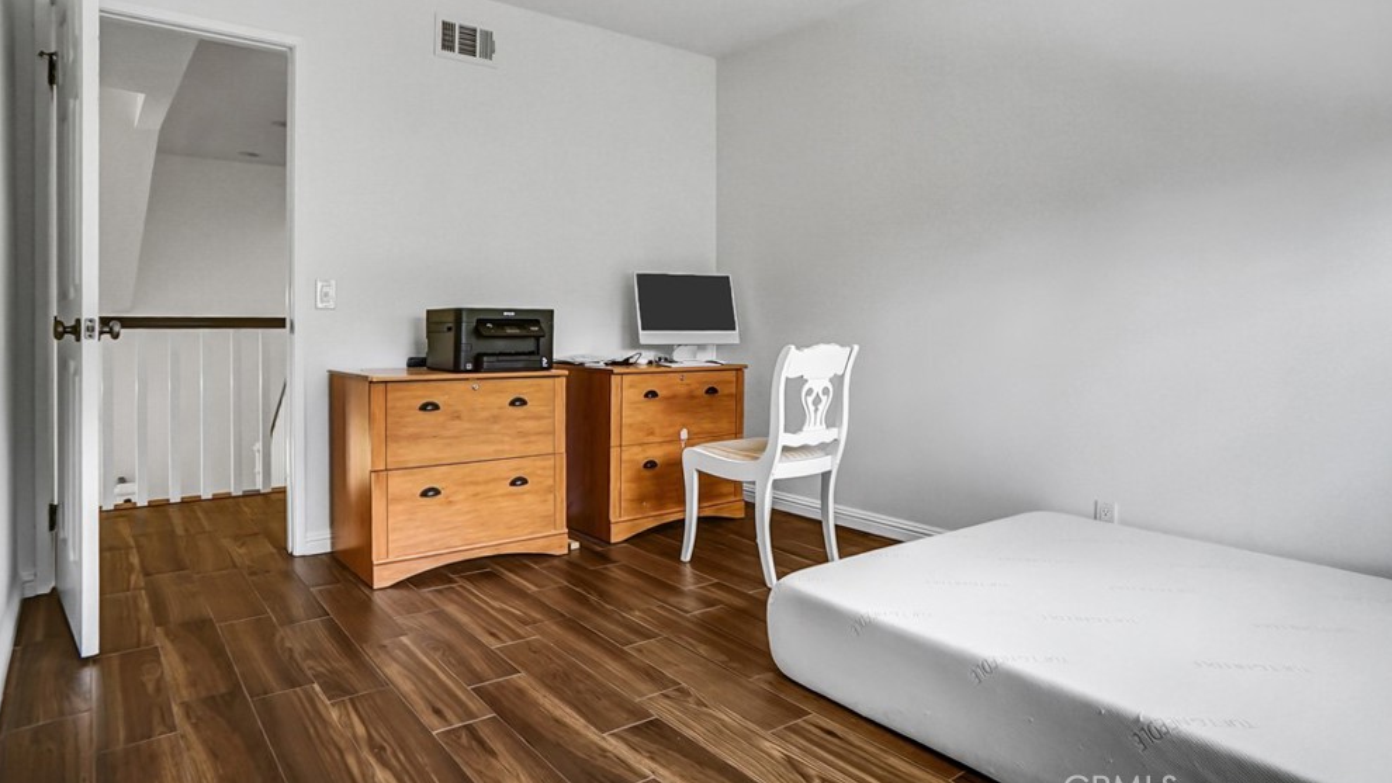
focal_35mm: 26
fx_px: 960
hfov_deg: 71.9
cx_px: 686
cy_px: 329
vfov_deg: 44.2
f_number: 8
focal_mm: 16
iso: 400
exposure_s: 1/25
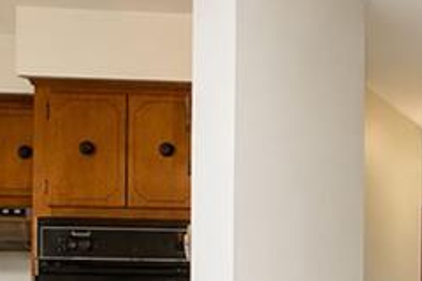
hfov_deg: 21.3
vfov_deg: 20.2
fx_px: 750
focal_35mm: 64
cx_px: 754
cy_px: 313
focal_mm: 10
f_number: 8
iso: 2000
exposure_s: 1/60
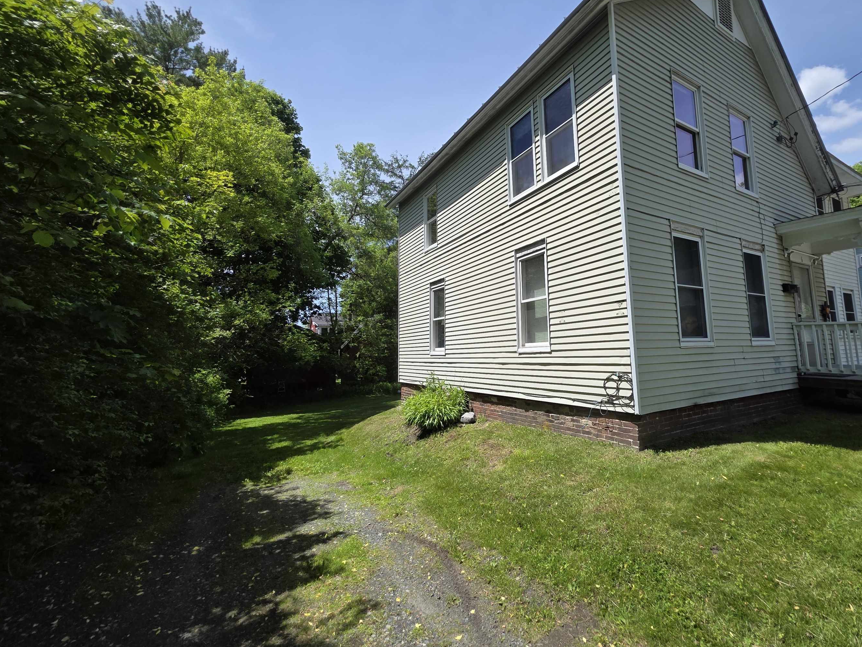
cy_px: 312
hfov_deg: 97.6
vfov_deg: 81.7
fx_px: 374
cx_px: 490
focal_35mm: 15
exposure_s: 1/1714
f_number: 1.9
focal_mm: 2.2
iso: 40
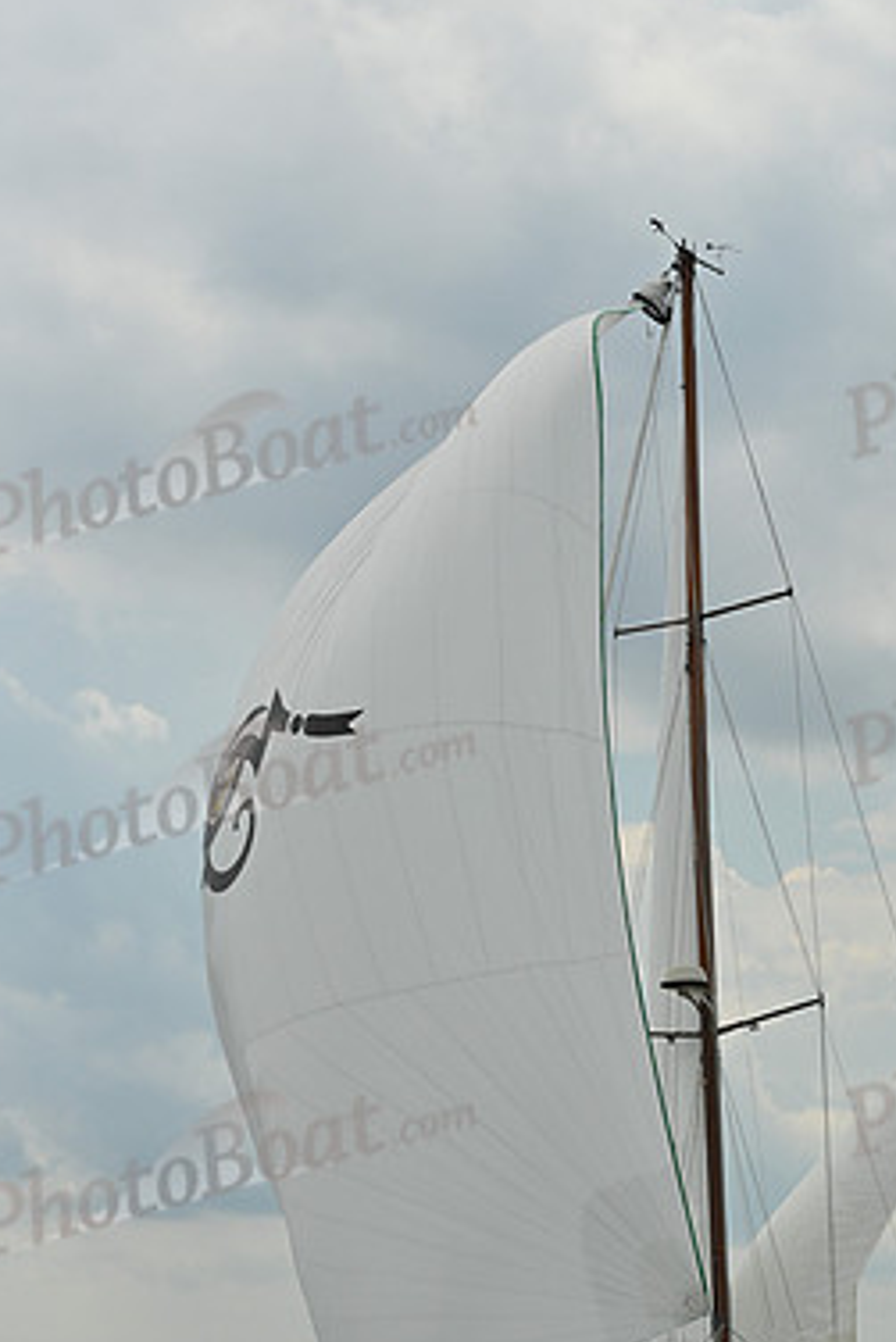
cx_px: 662
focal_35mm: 108
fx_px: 4028
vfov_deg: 18.8
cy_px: 932
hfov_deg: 12.7
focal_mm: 70
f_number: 10
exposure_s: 1/1250
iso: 320
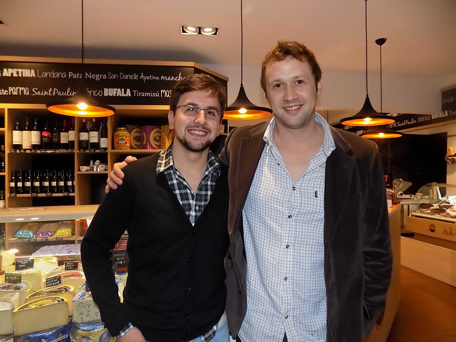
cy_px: 171
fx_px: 303
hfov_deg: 73.9
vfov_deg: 58.9
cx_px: 228
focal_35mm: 23
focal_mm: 4
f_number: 3.1
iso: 200
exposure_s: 1/30
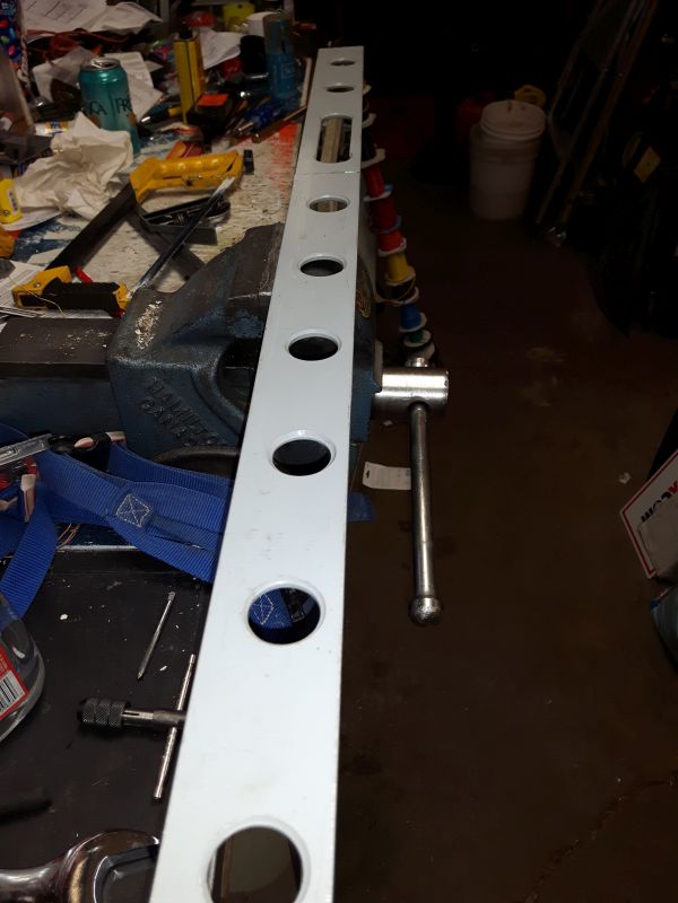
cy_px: 452
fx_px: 810
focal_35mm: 31
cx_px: 339
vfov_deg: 58.4
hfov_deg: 45.4
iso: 80
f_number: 1.9
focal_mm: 3.7
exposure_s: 1/100
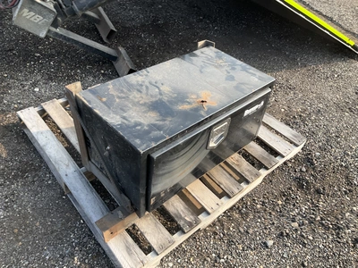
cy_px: 134
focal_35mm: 29
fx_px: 300
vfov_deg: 48.2
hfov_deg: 61.7
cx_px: 179
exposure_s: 1/461
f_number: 1.8
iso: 25
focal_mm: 3
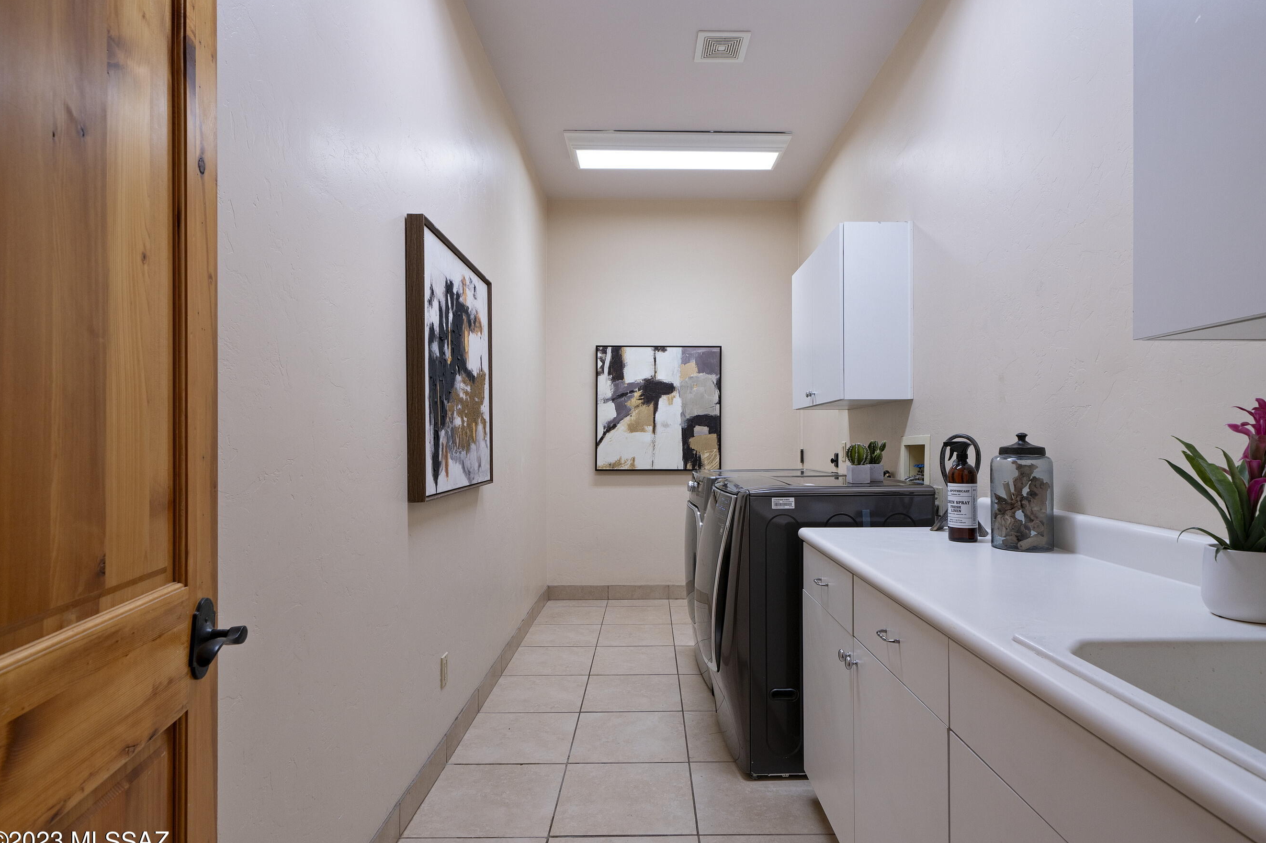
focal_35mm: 18
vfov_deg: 67.4
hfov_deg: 90.0
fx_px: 633
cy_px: 435
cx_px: 657
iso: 200
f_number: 9
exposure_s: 1/5
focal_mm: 17
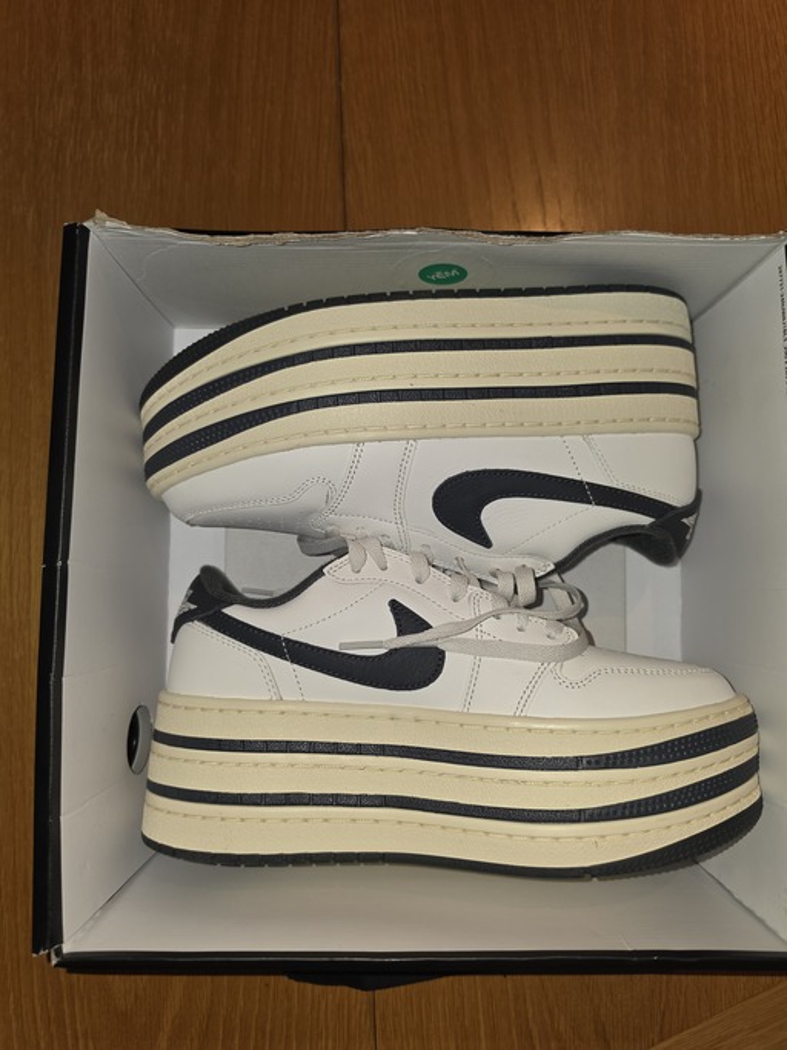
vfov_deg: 73.9
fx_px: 697
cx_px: 394
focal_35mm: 23
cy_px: 525
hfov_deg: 58.9
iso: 10
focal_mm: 6.5
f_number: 1.4
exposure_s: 1/50
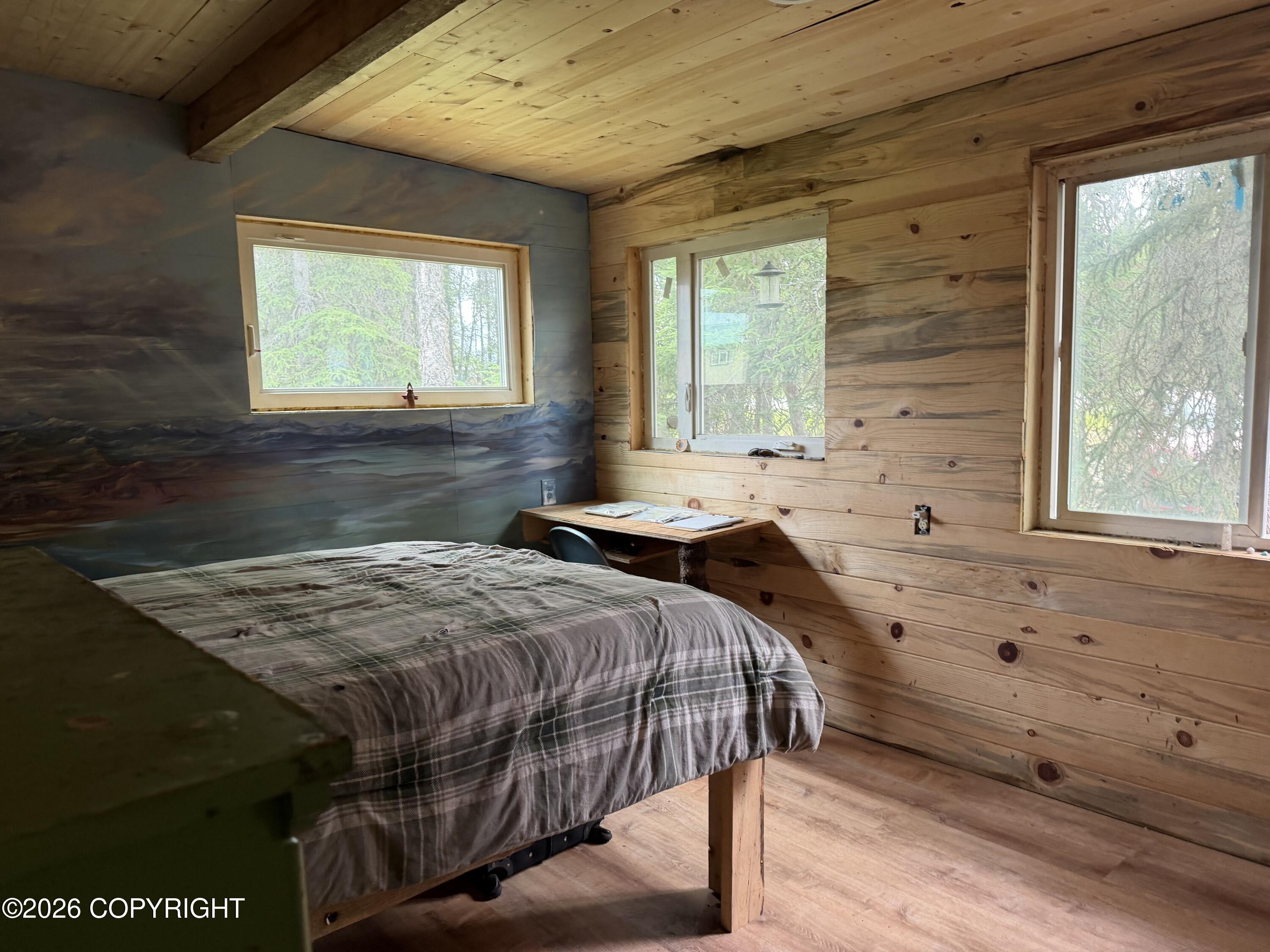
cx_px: 635
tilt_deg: -5.8
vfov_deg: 56.8
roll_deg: +2.6
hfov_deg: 71.6
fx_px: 881
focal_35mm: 24
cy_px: 476
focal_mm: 6.76
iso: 200
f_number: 1.78
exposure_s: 1/92
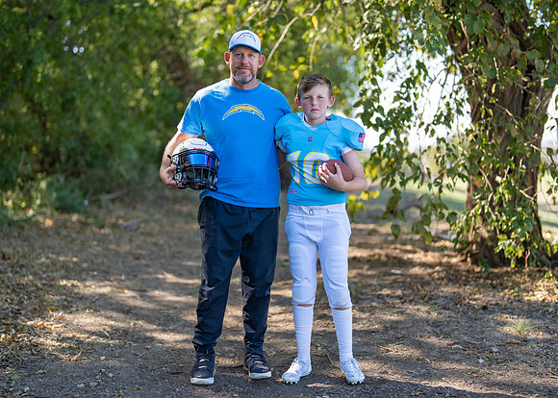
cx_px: 282
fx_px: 917
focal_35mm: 58
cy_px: 204
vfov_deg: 24.5
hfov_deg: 33.8
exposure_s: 1/1250
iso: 100
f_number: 1.2
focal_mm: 50
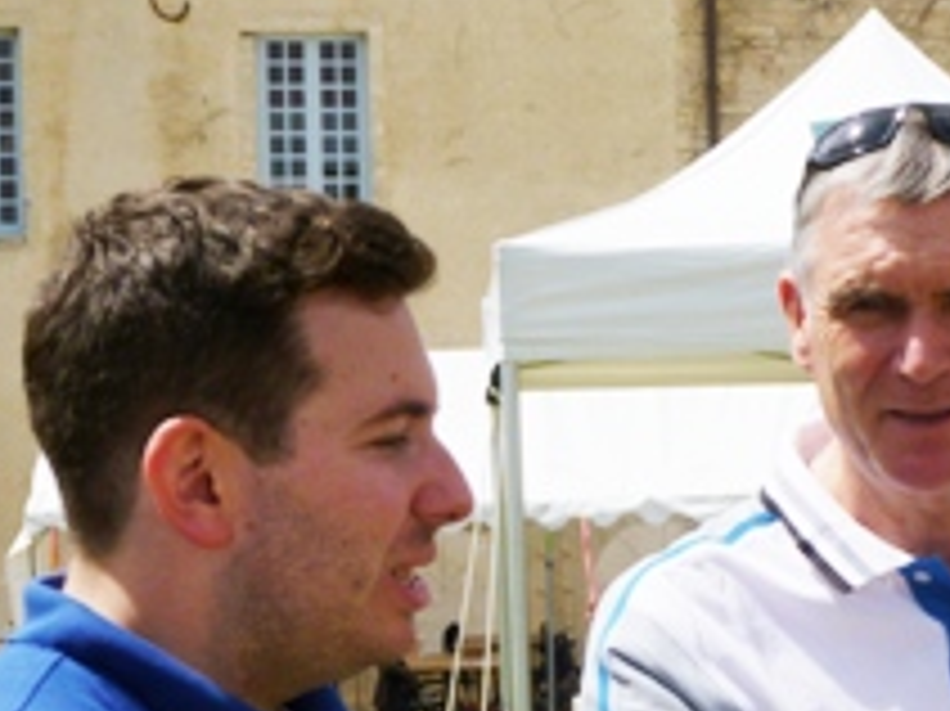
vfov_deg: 12.5
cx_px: 797
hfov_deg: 16.7
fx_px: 3209
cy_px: 693
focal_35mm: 117
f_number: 4.2
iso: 100
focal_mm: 9.9
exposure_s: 1/800
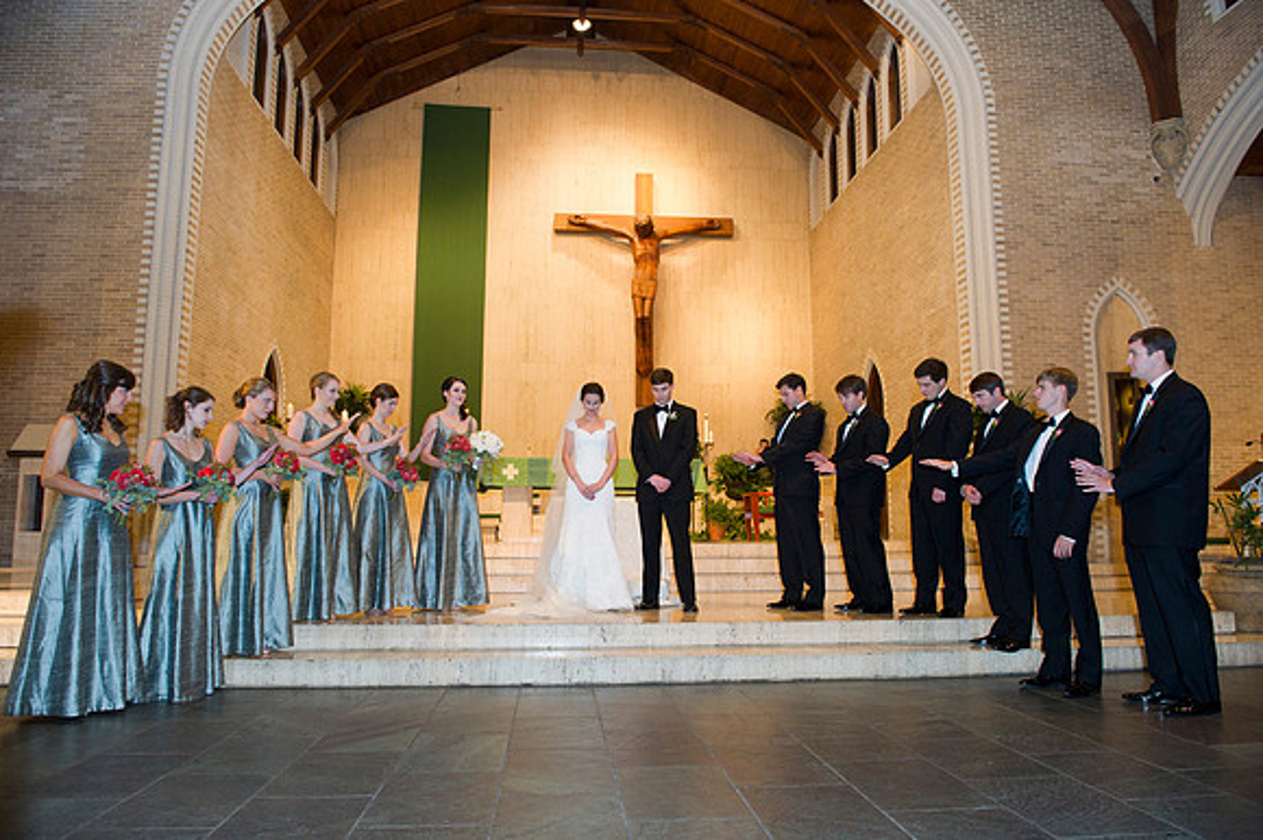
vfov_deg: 53.1
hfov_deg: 73.8
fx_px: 841
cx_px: 632
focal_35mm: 24
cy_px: 420
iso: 1600
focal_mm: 24
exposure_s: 1/80
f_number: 5
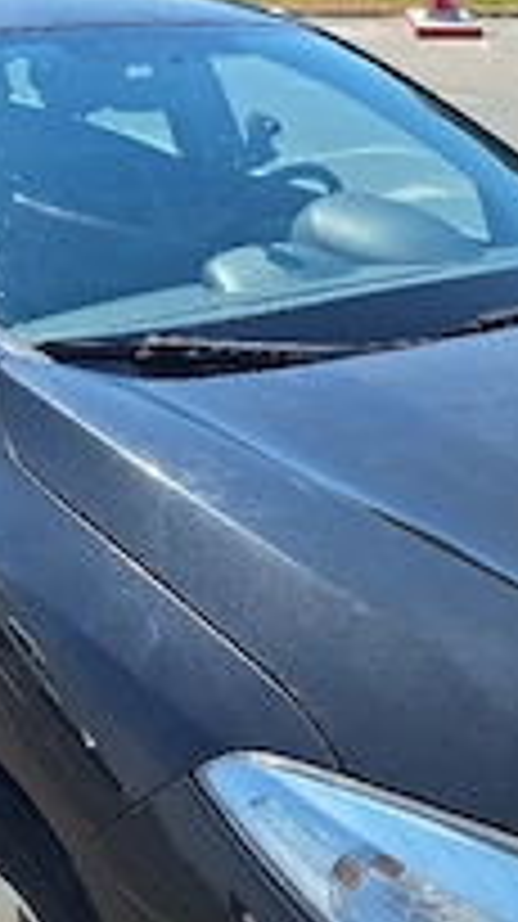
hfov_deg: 23.4
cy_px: 351
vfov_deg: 41.8
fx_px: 1199
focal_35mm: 49
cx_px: 0
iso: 40
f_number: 1.8
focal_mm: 5.54
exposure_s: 1/2500
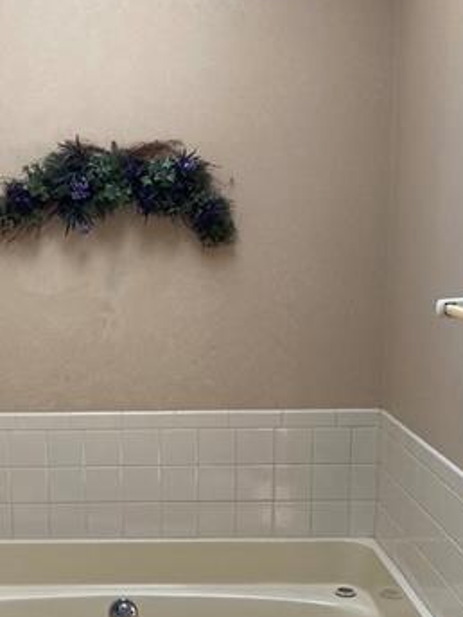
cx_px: 115
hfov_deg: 24.9
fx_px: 1034
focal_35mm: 58
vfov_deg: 32.7
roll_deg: +0.6
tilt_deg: -11.0
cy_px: 443
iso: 64
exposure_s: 1/122
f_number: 1.8
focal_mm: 4.25
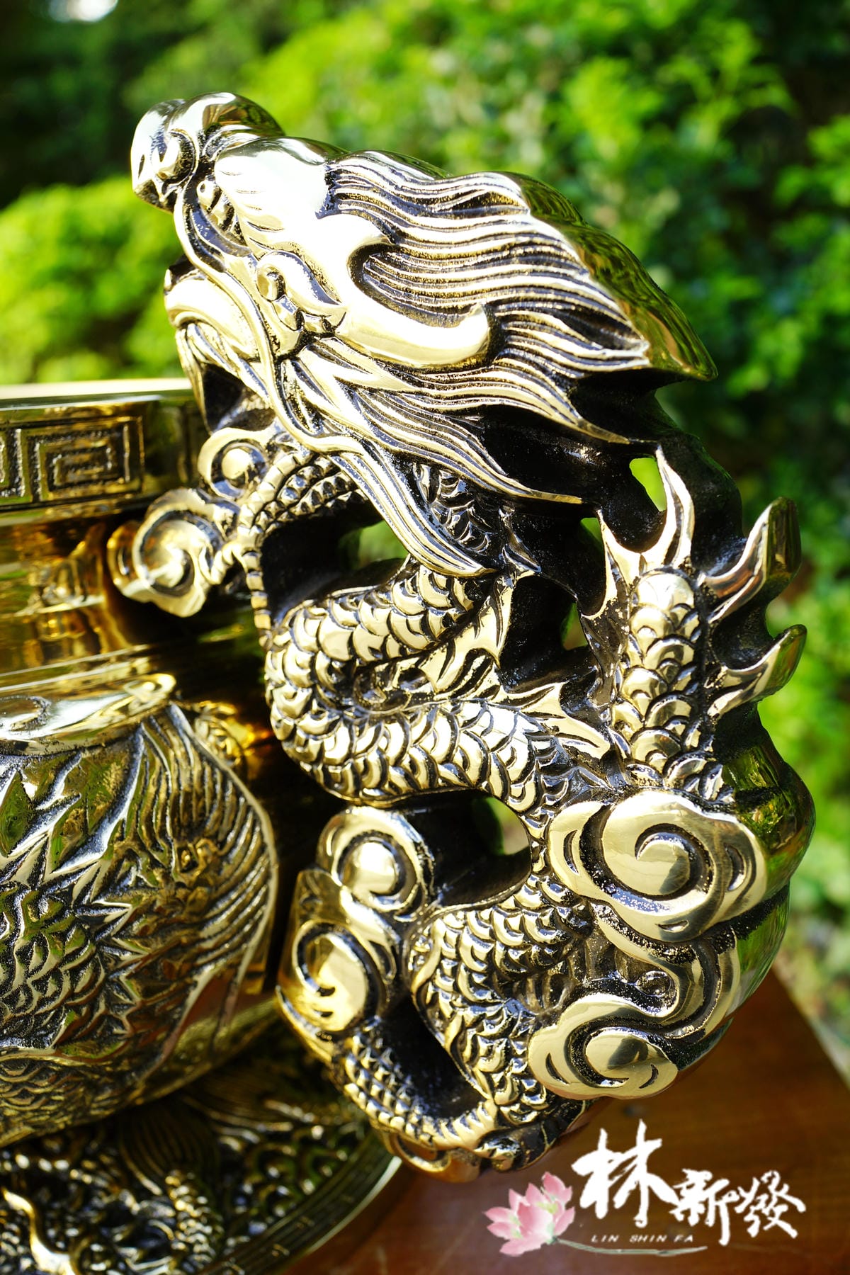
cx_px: 425
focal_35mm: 35
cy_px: 638
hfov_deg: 37.9
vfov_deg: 54.4
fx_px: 1239
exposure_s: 1/100
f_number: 5.6
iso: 320
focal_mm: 35
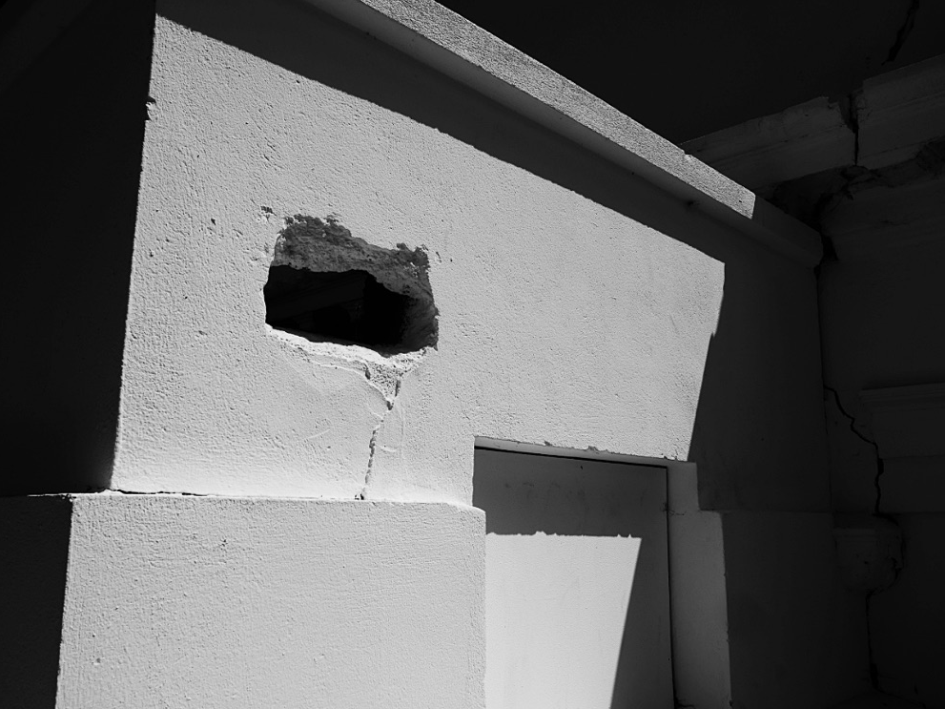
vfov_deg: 45.4
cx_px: 461
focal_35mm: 31
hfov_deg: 58.3
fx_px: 846
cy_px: 350
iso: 200
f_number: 7.1
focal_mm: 15
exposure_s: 1/1600
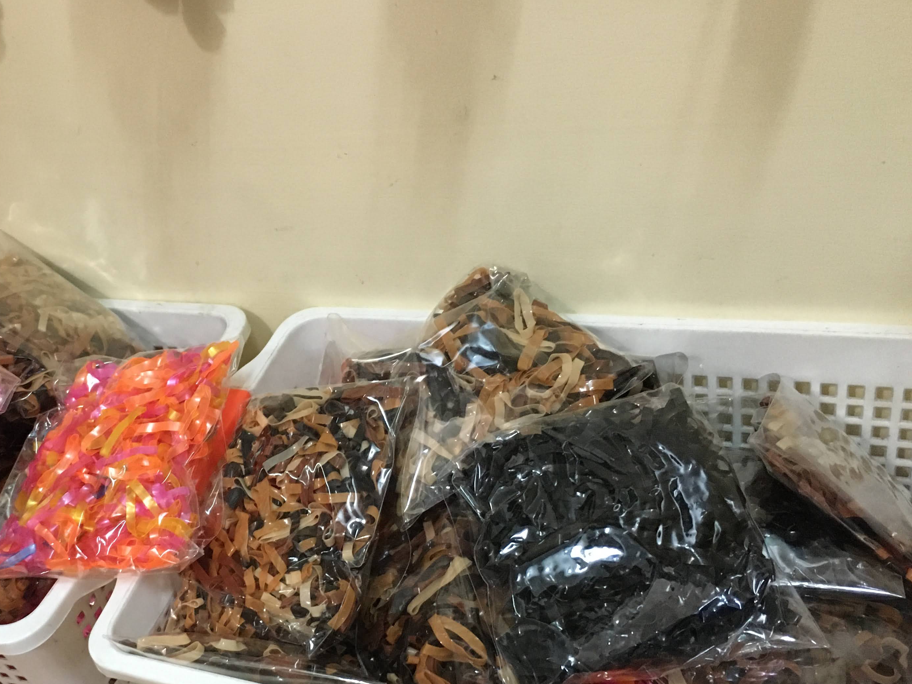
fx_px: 1107
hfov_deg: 44.0
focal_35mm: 42
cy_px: 489
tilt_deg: -42.8
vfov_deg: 33.8
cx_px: 284
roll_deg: +19.7
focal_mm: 4.15
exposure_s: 1/17
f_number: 2.2
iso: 250
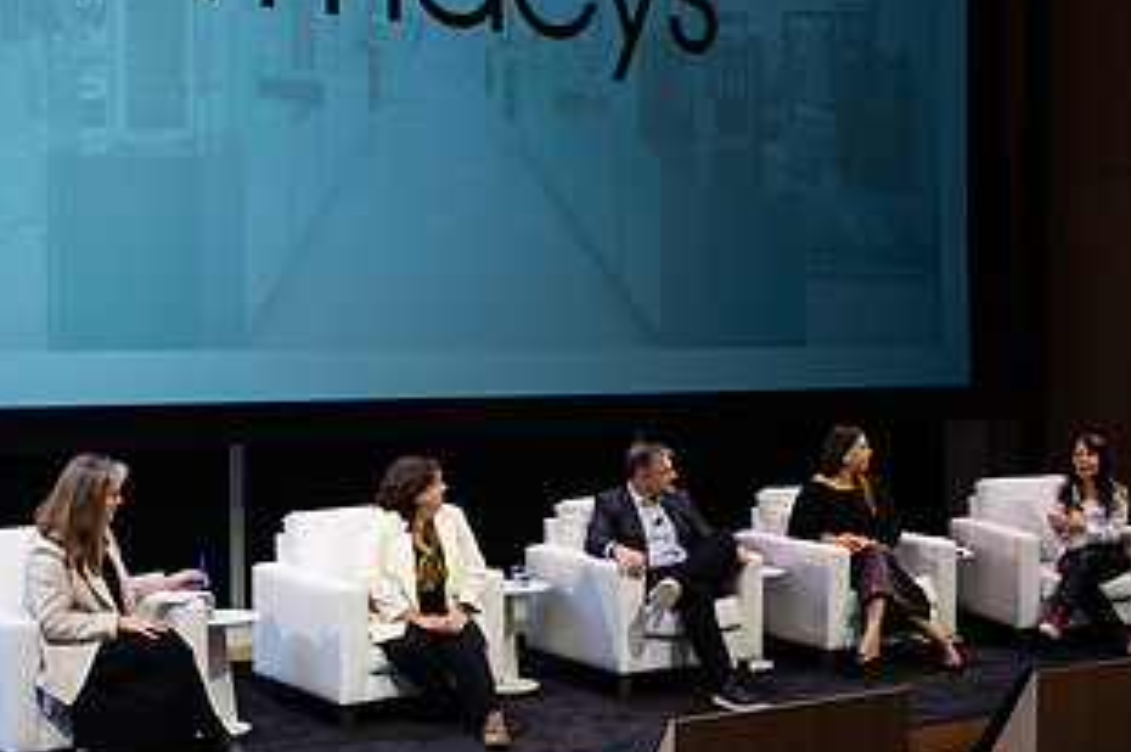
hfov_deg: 36.3
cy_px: 431
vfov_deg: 24.5
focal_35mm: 55
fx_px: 1726
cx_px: 606
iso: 125
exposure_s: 1/125
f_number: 3.2
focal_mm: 28
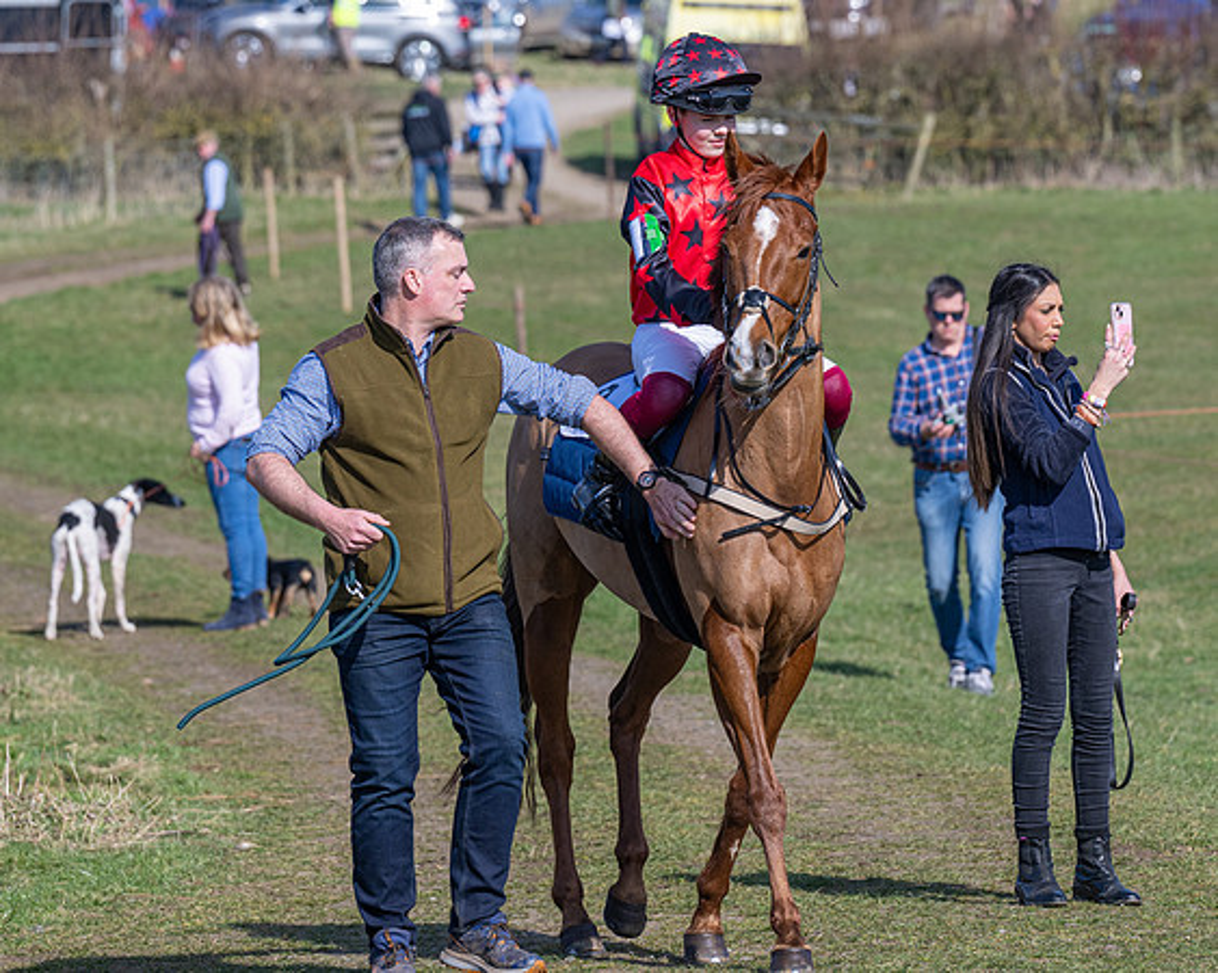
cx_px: 783
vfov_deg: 5.6
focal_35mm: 275
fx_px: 9911
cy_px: 446
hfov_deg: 7.0
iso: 200
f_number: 5
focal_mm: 150
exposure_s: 1/1600
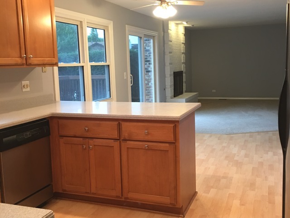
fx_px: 243
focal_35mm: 29
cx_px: 145
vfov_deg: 48.2
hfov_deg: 61.7
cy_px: 109
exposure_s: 1/15
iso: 64
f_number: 2.2
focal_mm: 4.15
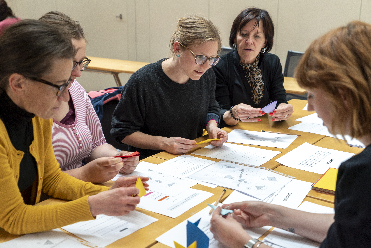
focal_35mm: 46
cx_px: 186
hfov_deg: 42.7
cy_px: 124
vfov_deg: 29.3
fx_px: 474
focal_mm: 46
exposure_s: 1/100
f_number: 4.5
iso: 1000
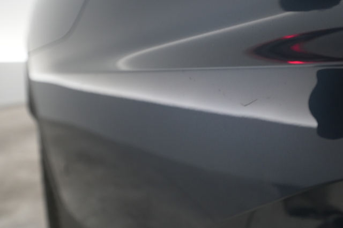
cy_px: 114
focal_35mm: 28
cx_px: 172
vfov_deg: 46.4
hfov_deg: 65.5
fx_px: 267
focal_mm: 28
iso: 3200
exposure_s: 1/100
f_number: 4.5
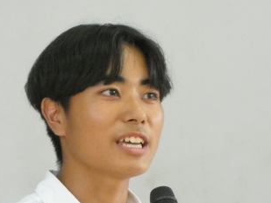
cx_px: 171
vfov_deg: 0.9
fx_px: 13220
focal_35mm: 1688
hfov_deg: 1.2
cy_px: 157
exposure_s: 1/100
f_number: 5.7
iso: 1600
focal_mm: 194.6
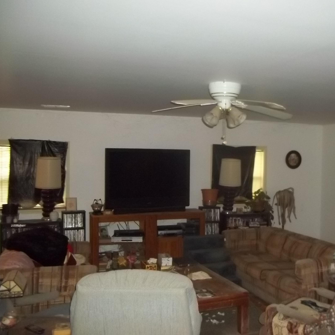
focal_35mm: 39
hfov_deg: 42.4
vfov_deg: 42.8
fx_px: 427
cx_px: 213
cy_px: 167
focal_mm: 5.9
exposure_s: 1/30
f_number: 3.3
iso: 400
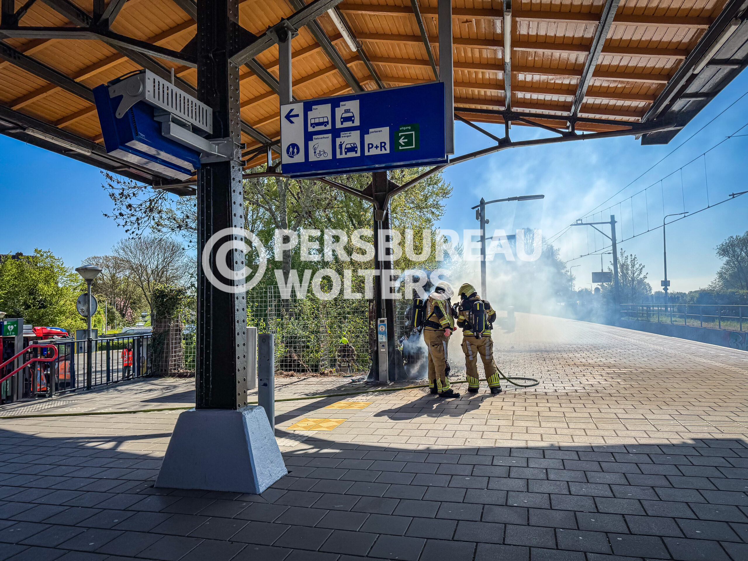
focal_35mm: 24
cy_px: 280
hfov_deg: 71.6
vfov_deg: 56.8
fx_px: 519
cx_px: 374
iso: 80
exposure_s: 1/5800
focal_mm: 6.76
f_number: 1.8
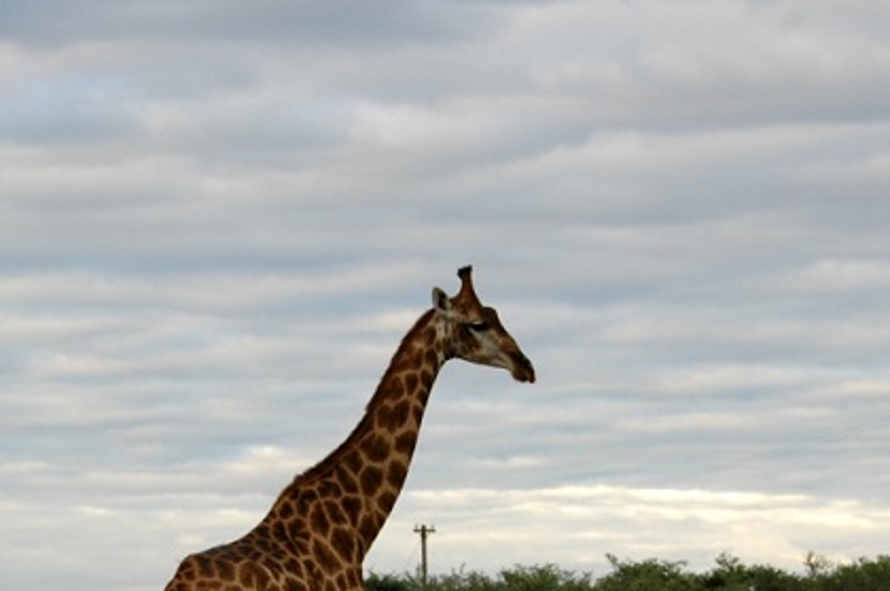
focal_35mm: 160
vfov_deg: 8.5
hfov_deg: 12.9
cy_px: 545
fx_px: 3951
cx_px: 392
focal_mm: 56
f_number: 5.6
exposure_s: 1/125
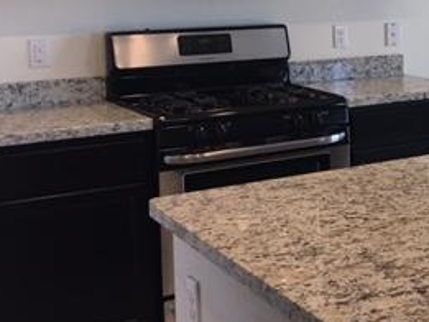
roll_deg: -0.1
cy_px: 53
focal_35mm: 71
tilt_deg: -4.1
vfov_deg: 20.4
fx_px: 880
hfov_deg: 24.8
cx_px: 514
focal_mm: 4.15
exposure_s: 1/30
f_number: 2.2
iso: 32
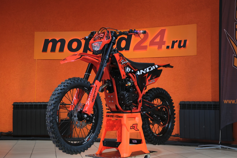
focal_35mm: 50
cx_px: 119
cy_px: 78
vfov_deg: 27.0
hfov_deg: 39.6
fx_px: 329
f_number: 4
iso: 1250
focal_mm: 32.5
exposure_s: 1/100
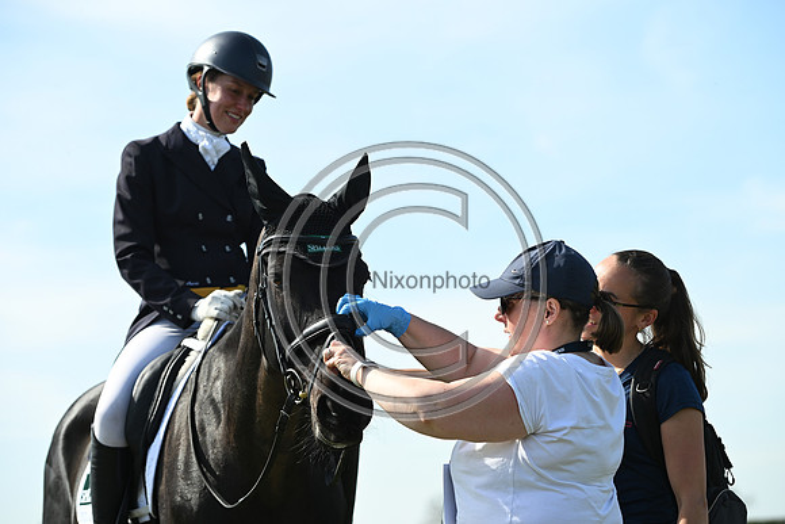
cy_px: 262
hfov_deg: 17.6
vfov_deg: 11.8
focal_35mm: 116
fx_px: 2530
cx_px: 392
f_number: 5
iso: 280
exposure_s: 1/1250
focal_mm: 116
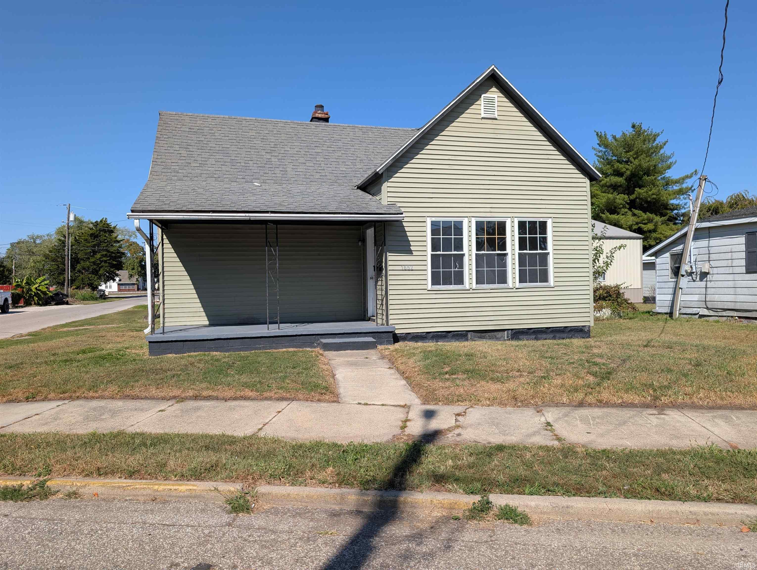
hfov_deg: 71.5
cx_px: 378
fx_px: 526
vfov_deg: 56.9
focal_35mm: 24
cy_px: 285
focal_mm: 6.9
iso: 19
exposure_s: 1/1280
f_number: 1.68
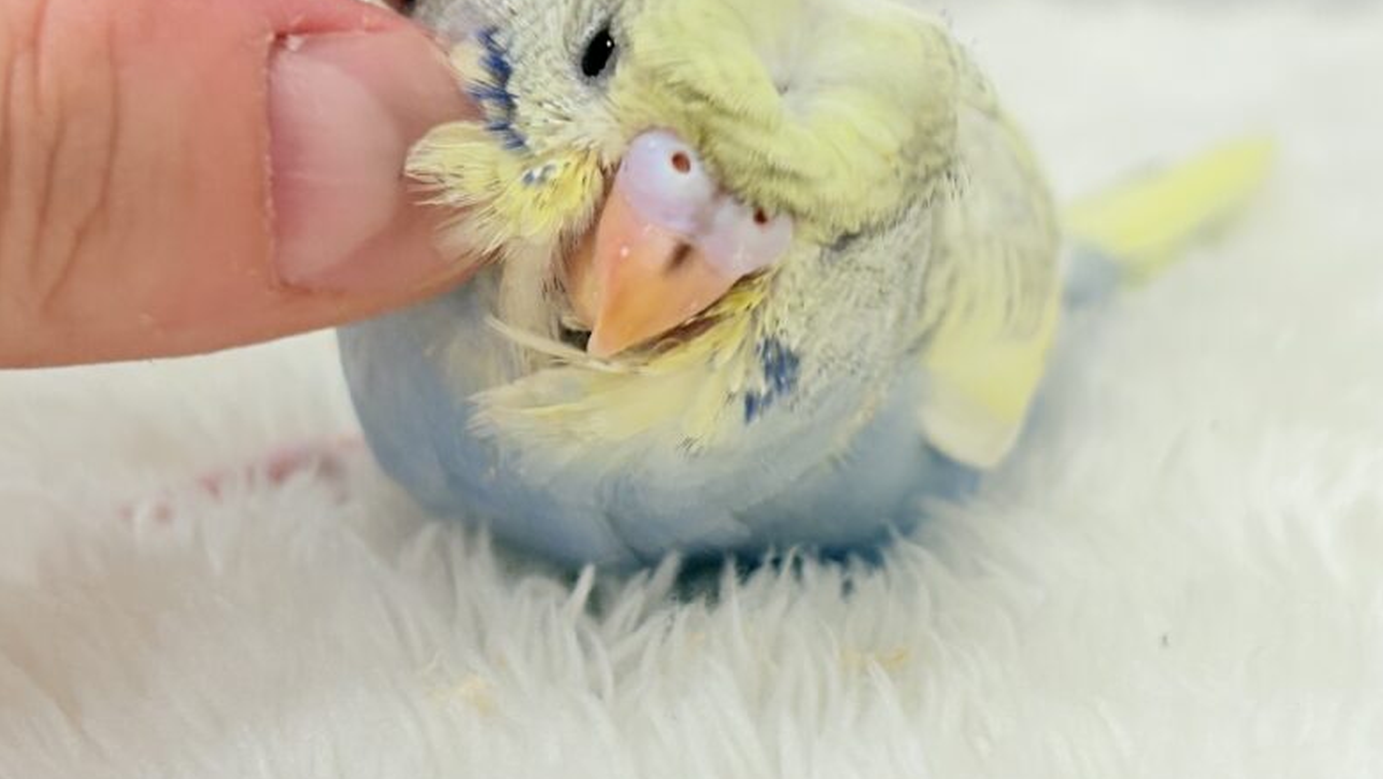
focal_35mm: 87
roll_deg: +0.7
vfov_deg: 13.9
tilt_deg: -12.2
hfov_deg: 24.4
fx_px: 3192
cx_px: 776
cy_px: 182
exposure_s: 1/100
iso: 80
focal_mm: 5.96
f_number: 1.6
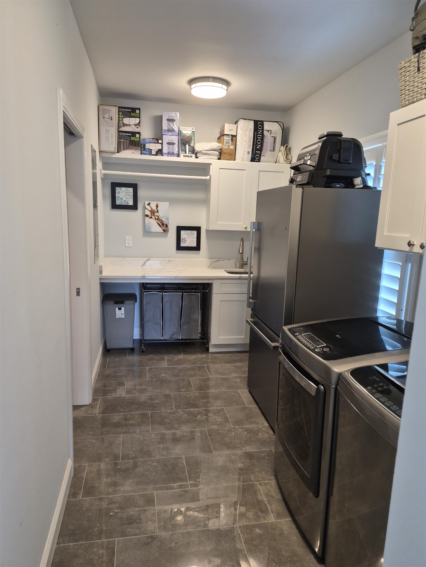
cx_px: 213
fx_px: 377
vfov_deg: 73.9
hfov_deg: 58.9
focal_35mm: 23
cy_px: 284
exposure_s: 1/120
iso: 320
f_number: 1.8
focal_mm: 5.4
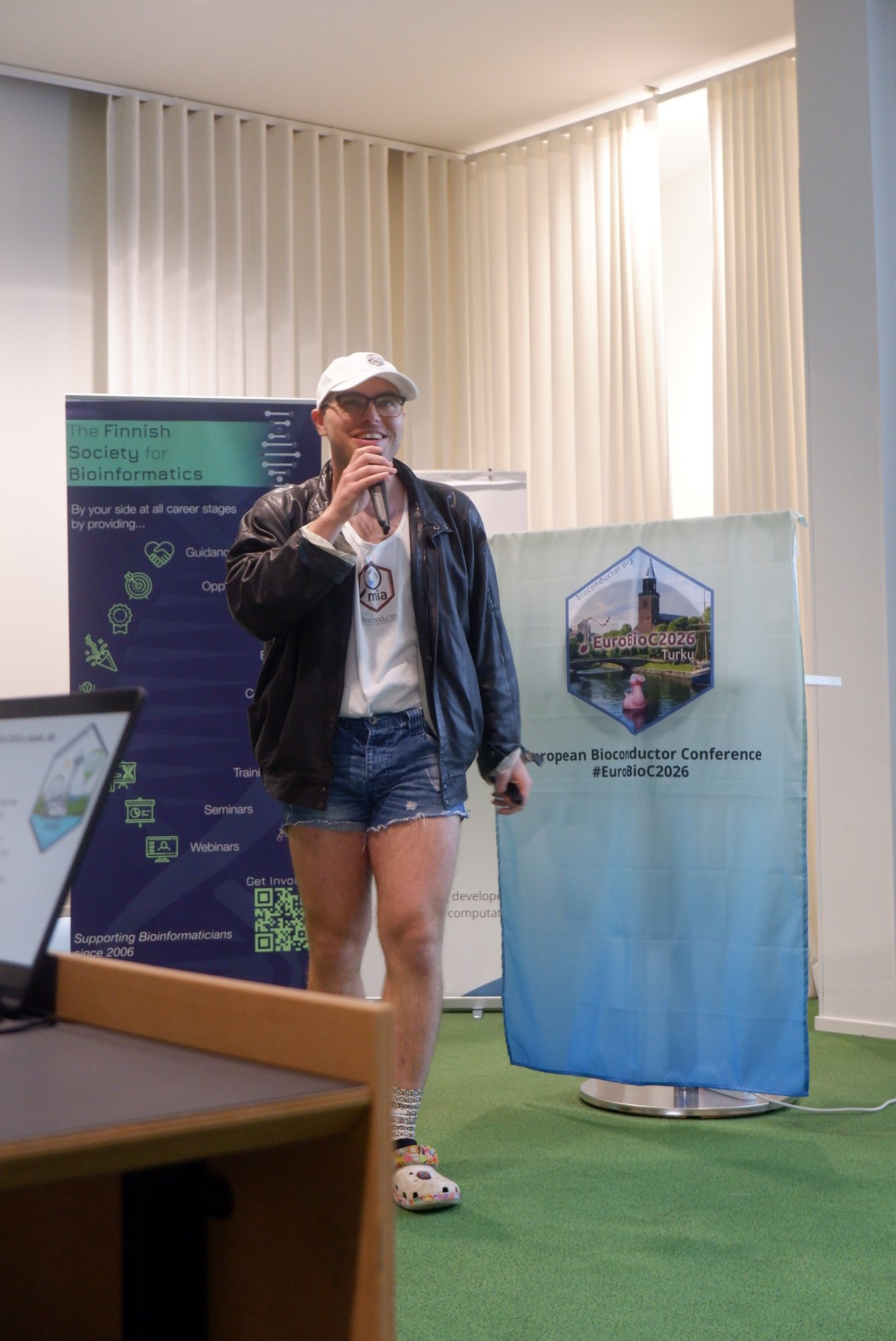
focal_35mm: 48
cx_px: 448
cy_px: 670
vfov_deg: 41.1
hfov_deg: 28.1
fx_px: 1789
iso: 2000
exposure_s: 1/50
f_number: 4.9
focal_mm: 32.3
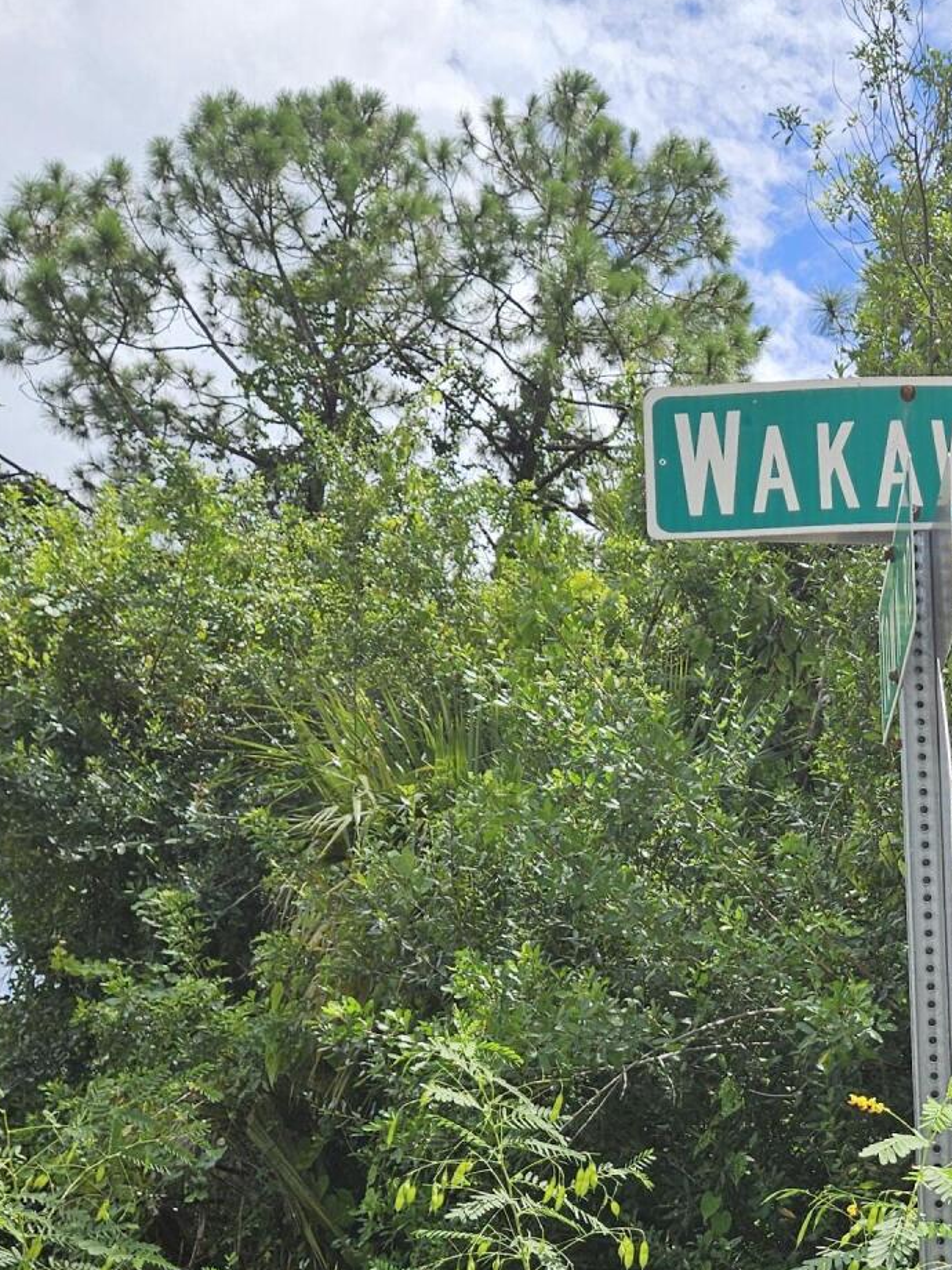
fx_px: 1833
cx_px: 915
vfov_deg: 36.5
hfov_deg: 27.7
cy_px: 1064
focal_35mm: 50
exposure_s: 1/2054
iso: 25
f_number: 1.8
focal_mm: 5.4
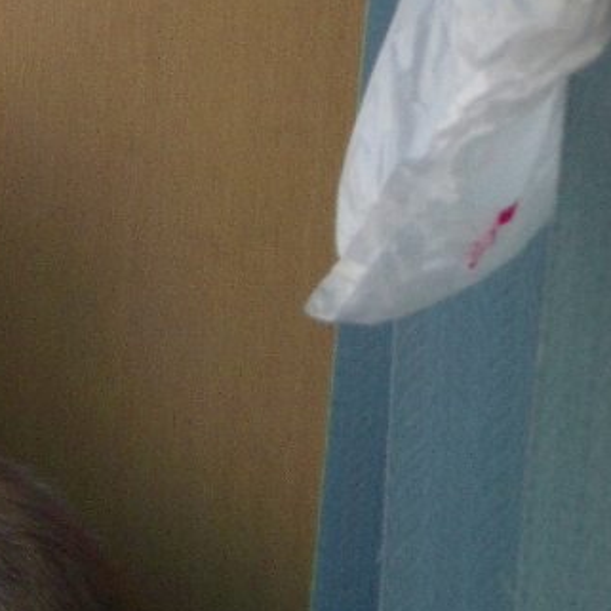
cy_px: 560
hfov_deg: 6.9
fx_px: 4952
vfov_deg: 7.0
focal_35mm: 248
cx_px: -360
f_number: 4.4
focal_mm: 14.6
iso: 100
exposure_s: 1/100
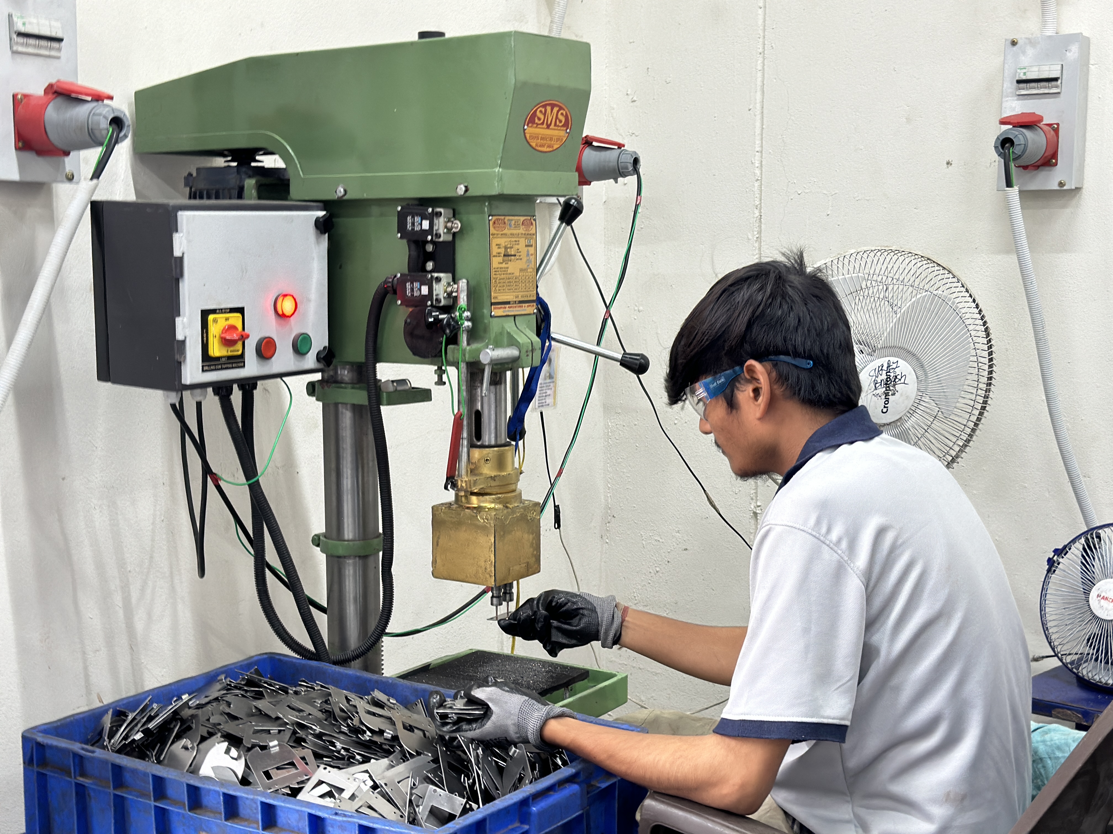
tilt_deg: -6.4
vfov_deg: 30.3
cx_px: 556
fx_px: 1543
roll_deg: -0.2
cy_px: 417
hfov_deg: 39.7
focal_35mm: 48
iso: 160
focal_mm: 6.86
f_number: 1.78
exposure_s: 1/50
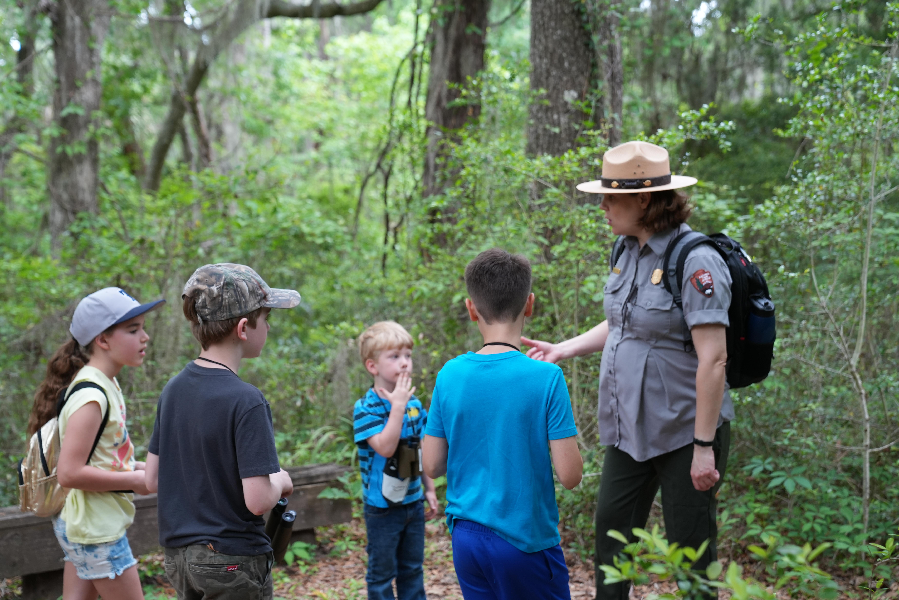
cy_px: 300
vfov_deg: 25.5
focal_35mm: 53
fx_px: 1323
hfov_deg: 37.5
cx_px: 450
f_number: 4
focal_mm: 53
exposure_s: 1/160
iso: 800
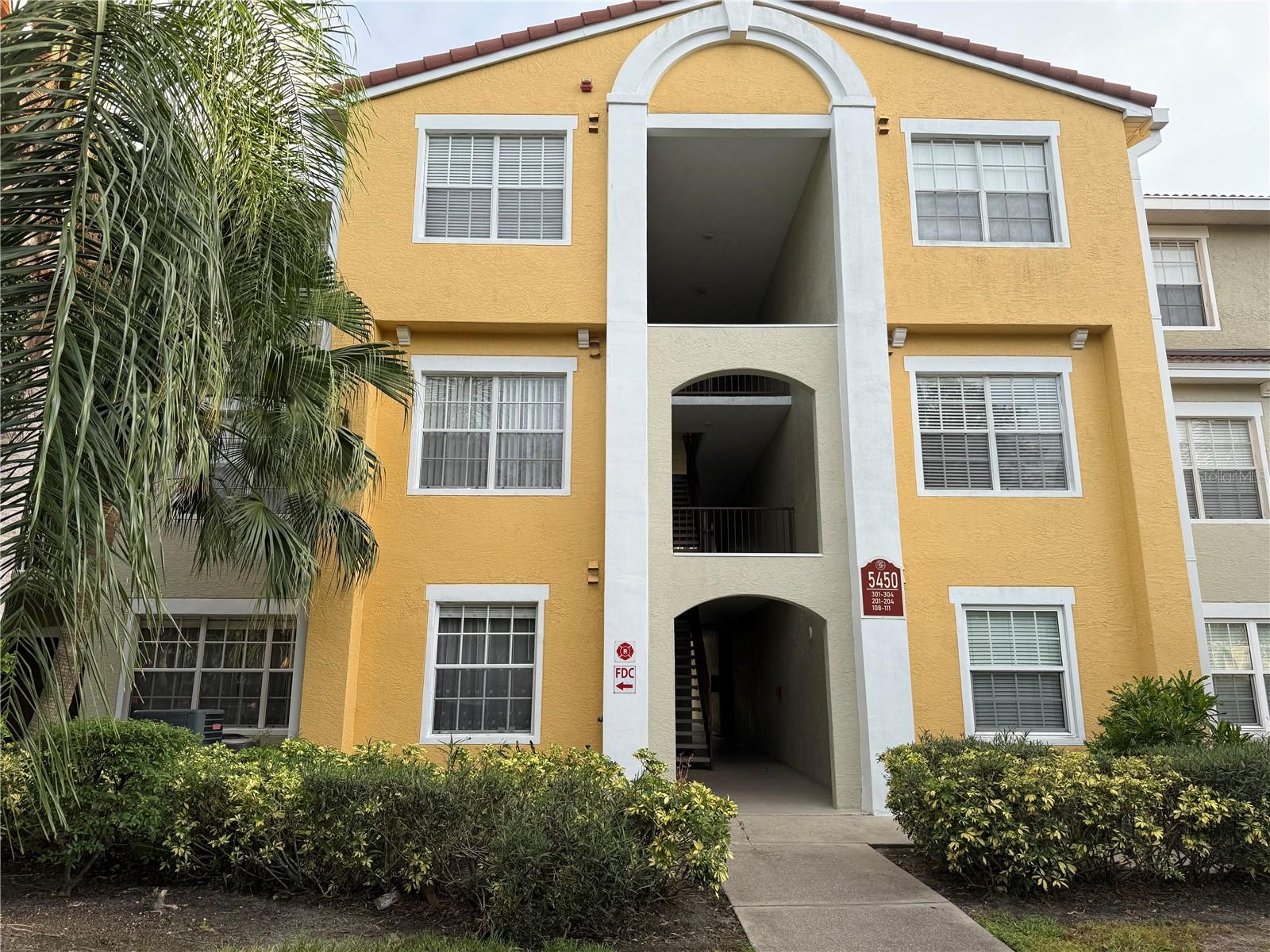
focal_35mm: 24
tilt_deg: +13.0
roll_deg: -0.6
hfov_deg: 71.6
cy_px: 476
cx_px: 635
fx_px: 881
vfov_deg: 56.8
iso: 80
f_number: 1.78
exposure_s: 1/772
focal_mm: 6.76
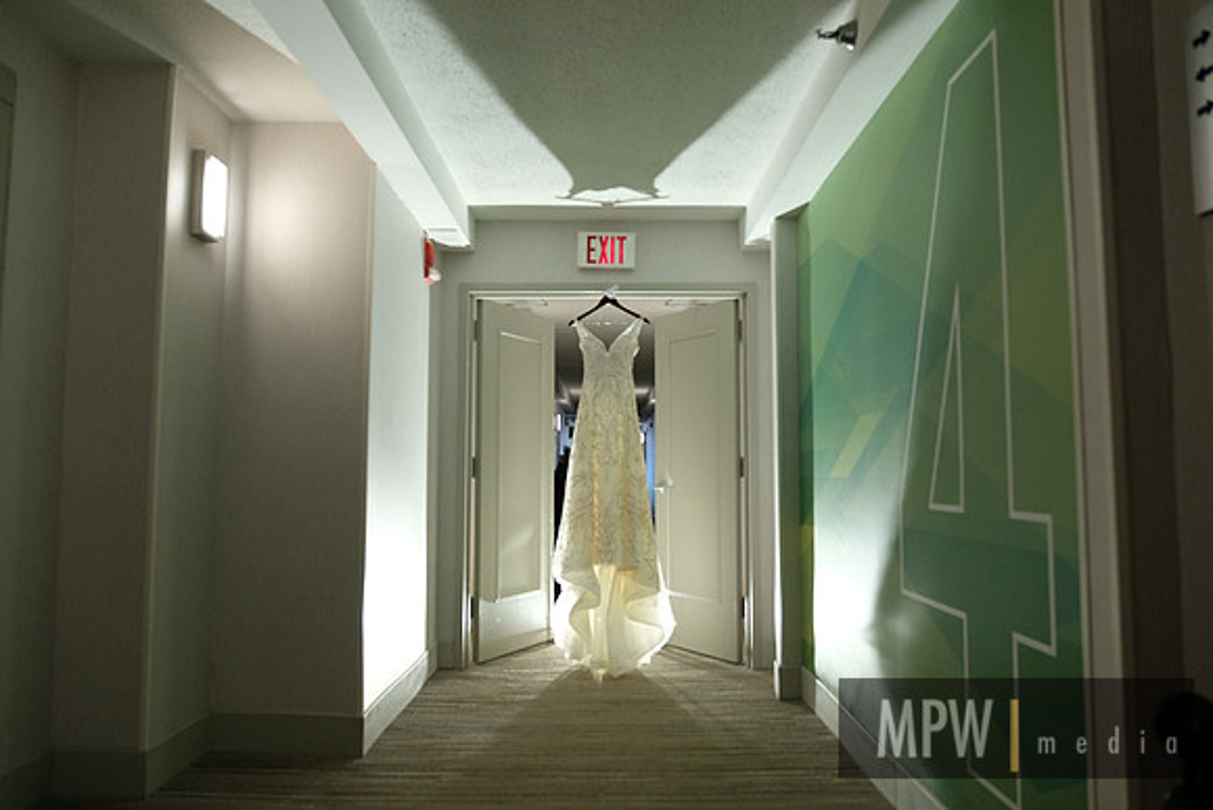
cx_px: 606
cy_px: 405
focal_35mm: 26
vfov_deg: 49.6
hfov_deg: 69.4
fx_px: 876
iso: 2500
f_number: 2.8
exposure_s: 1/160
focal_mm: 17
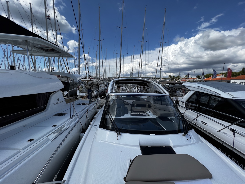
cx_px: 122
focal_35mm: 13
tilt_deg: -7.6
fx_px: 92
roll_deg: -2.7
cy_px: 92
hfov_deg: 106.2
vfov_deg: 89.9
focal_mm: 1.57
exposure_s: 1/1946
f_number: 1.8
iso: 32
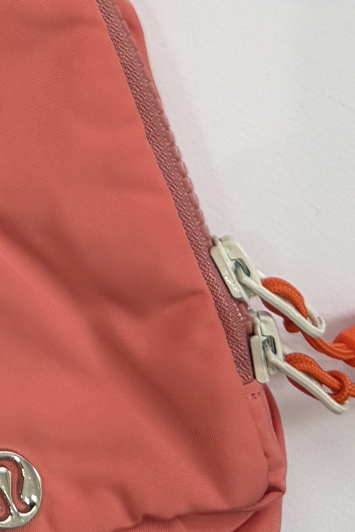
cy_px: -298
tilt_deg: -84.3
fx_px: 1672
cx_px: -400
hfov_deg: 10.8
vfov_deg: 16.3
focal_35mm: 113
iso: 80
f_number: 1.78
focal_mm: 6.76
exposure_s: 1/100
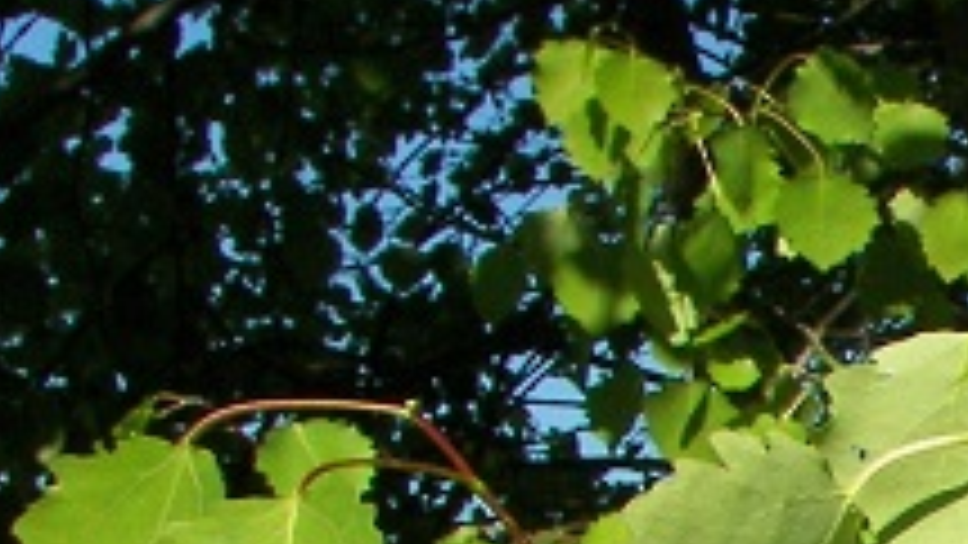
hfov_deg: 14.1
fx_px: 3517
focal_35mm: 137
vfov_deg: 8.5
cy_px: 944
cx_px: 1657
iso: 100
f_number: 7.1
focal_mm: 6
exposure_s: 1/320
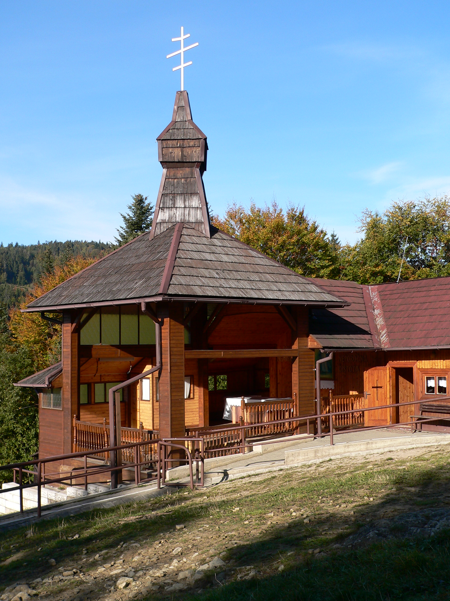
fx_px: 763
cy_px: 300
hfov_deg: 32.9
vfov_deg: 42.9
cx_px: 225
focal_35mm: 44
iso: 80
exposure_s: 1/400
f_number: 4
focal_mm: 7.3
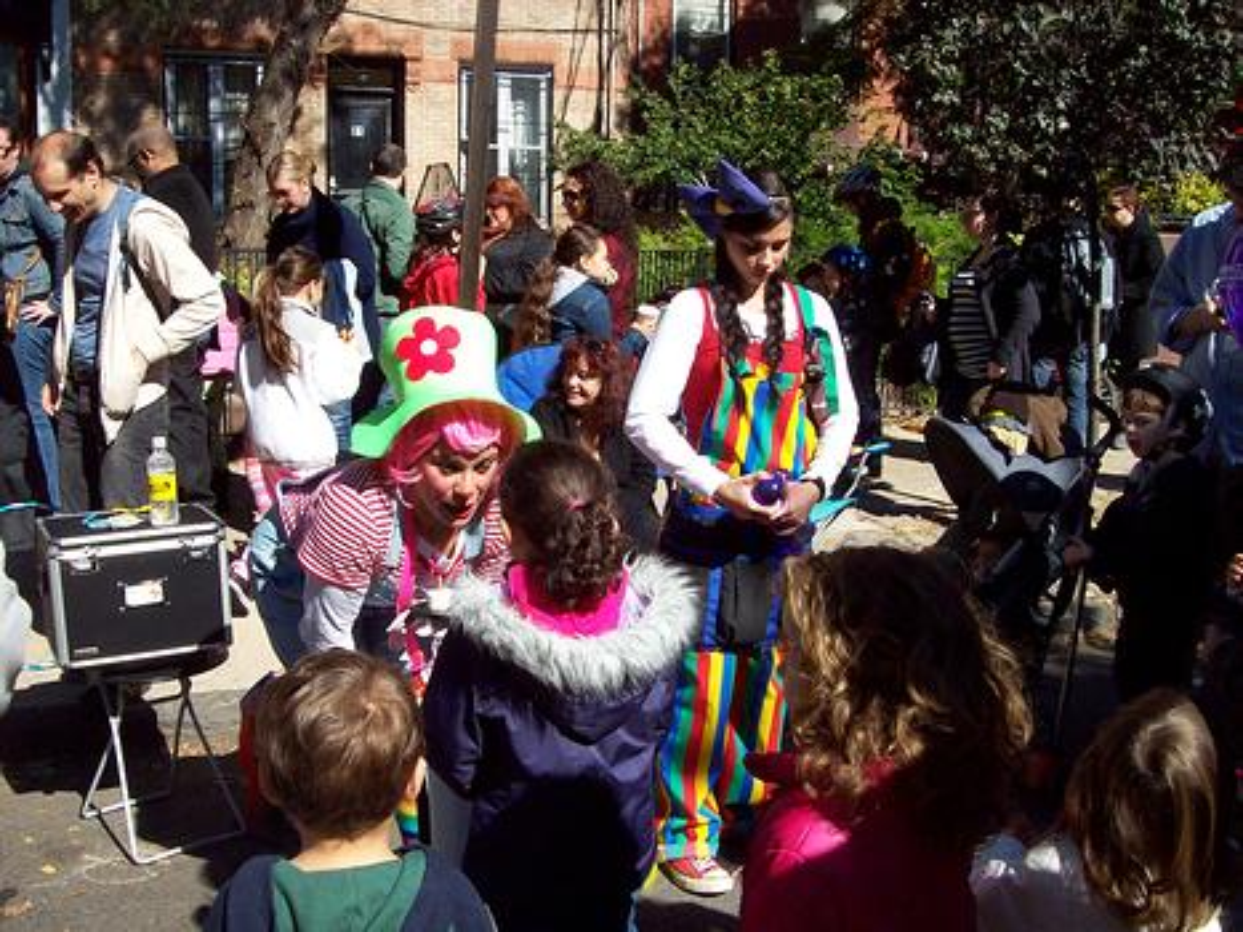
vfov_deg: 39.6
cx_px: 622
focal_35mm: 36
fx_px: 1292
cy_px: 466
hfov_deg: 51.4
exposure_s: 1/535
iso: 80
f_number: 4.8
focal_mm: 6
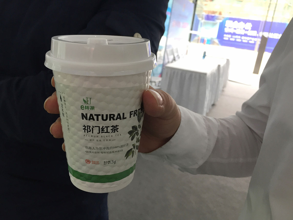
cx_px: 146
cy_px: 110
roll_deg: -7.2
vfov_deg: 48.2
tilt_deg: -16.9
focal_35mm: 29
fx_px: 245
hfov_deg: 61.7
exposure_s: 1/33
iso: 40
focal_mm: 4.15
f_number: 2.2
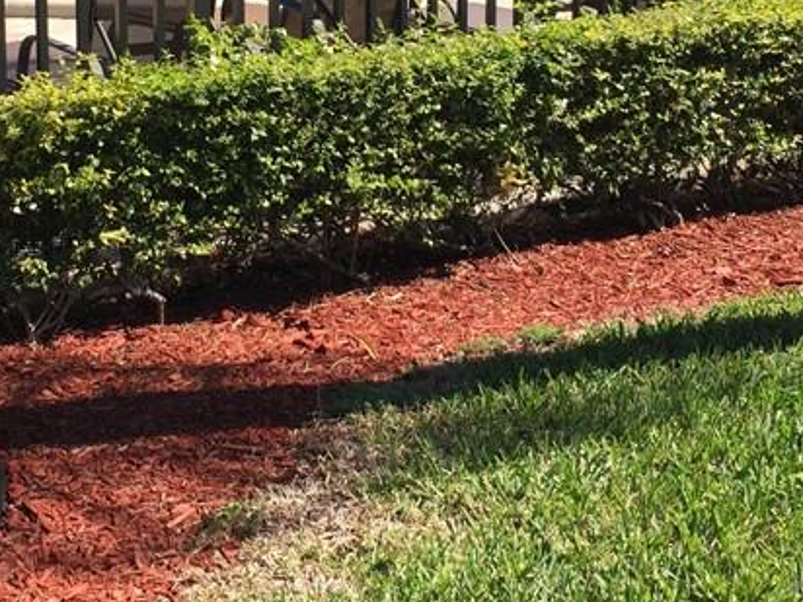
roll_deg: -0.6
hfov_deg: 27.0
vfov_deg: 20.0
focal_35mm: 72
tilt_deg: -8.4
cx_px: 335
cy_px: 39
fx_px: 1670
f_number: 2.2
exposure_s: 1/1412
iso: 32
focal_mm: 4.15
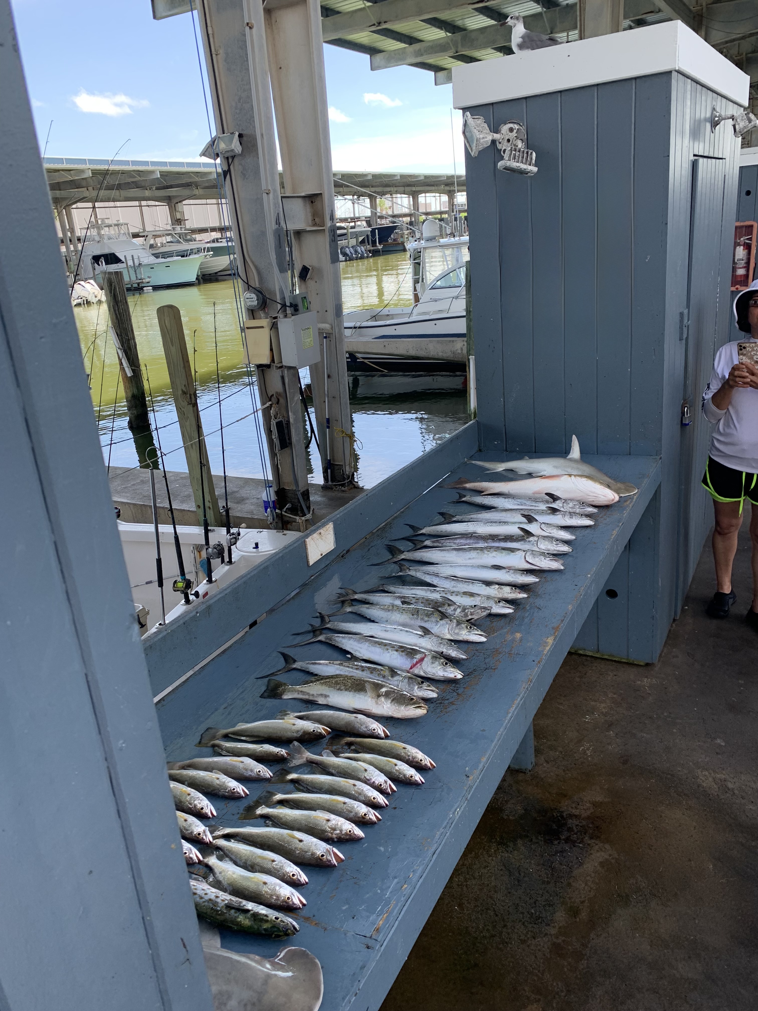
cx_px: 379
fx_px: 759
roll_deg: +5.9
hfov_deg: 53.1
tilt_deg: -20.6
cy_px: 506
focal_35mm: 26
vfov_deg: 67.3
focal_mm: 4.25
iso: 25
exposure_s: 1/318
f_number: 1.8
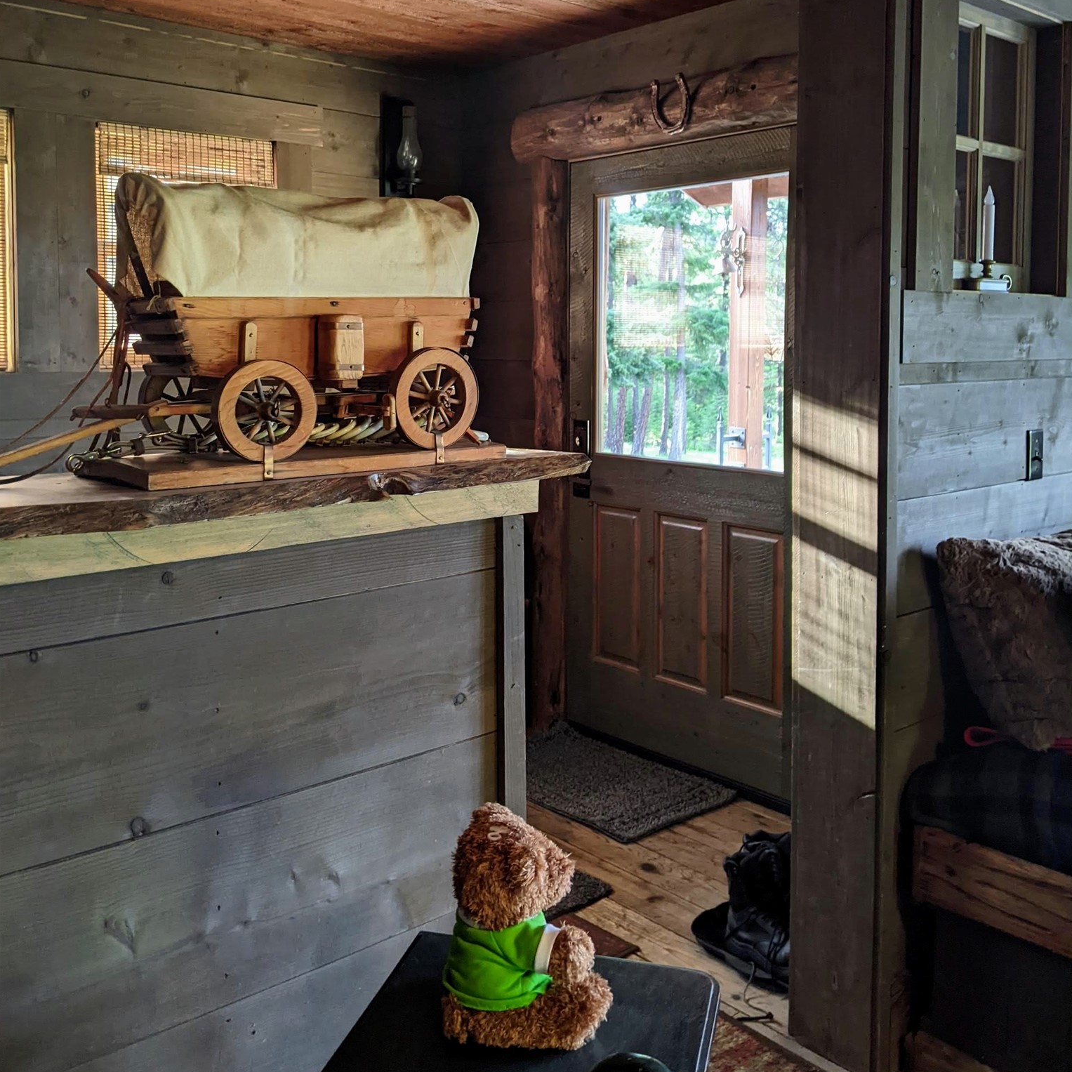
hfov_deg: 51.1
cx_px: 536
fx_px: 1121
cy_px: 419
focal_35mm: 32
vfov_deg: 50.7
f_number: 1.8
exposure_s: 1/24
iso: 75
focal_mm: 4.44
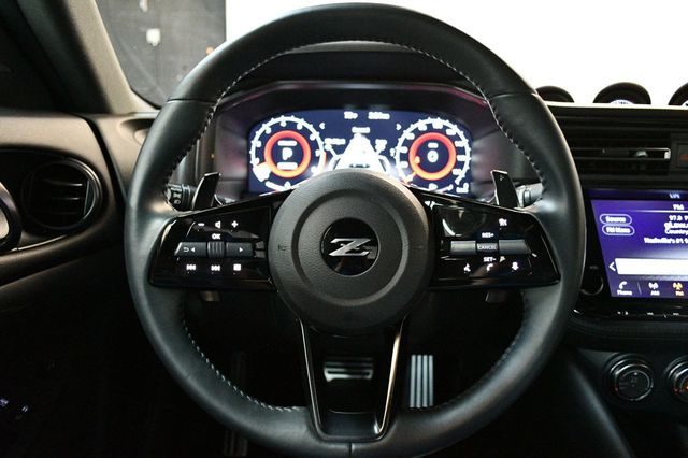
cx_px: 344
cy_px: 229
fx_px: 516
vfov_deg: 47.9
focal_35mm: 27
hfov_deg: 67.4
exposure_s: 1/60
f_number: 3.5
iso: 8000
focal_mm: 18
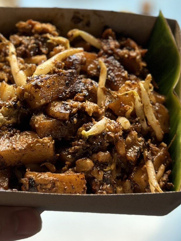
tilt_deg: -39.8
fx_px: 822
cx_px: -4
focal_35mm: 118
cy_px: -25
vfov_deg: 16.2
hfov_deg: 12.4
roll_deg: +0.3
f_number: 1.78
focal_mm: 6.86
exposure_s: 1/50
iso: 64
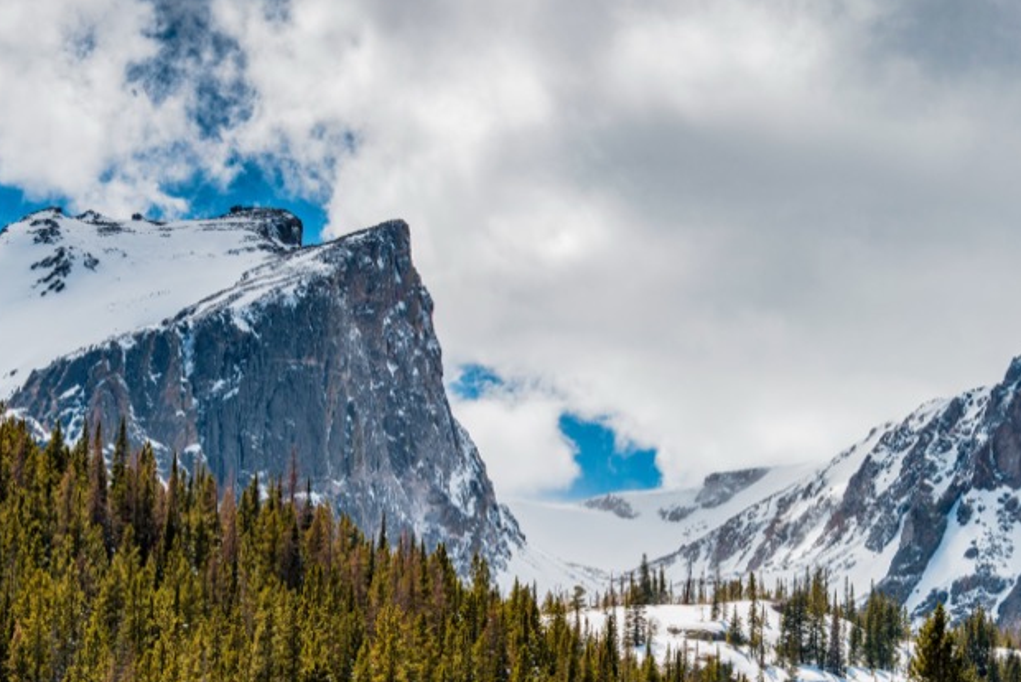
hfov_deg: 13.9
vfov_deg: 9.3
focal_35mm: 148
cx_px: 532
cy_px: 427
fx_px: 4199
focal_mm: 102
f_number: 11
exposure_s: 1/640
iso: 400
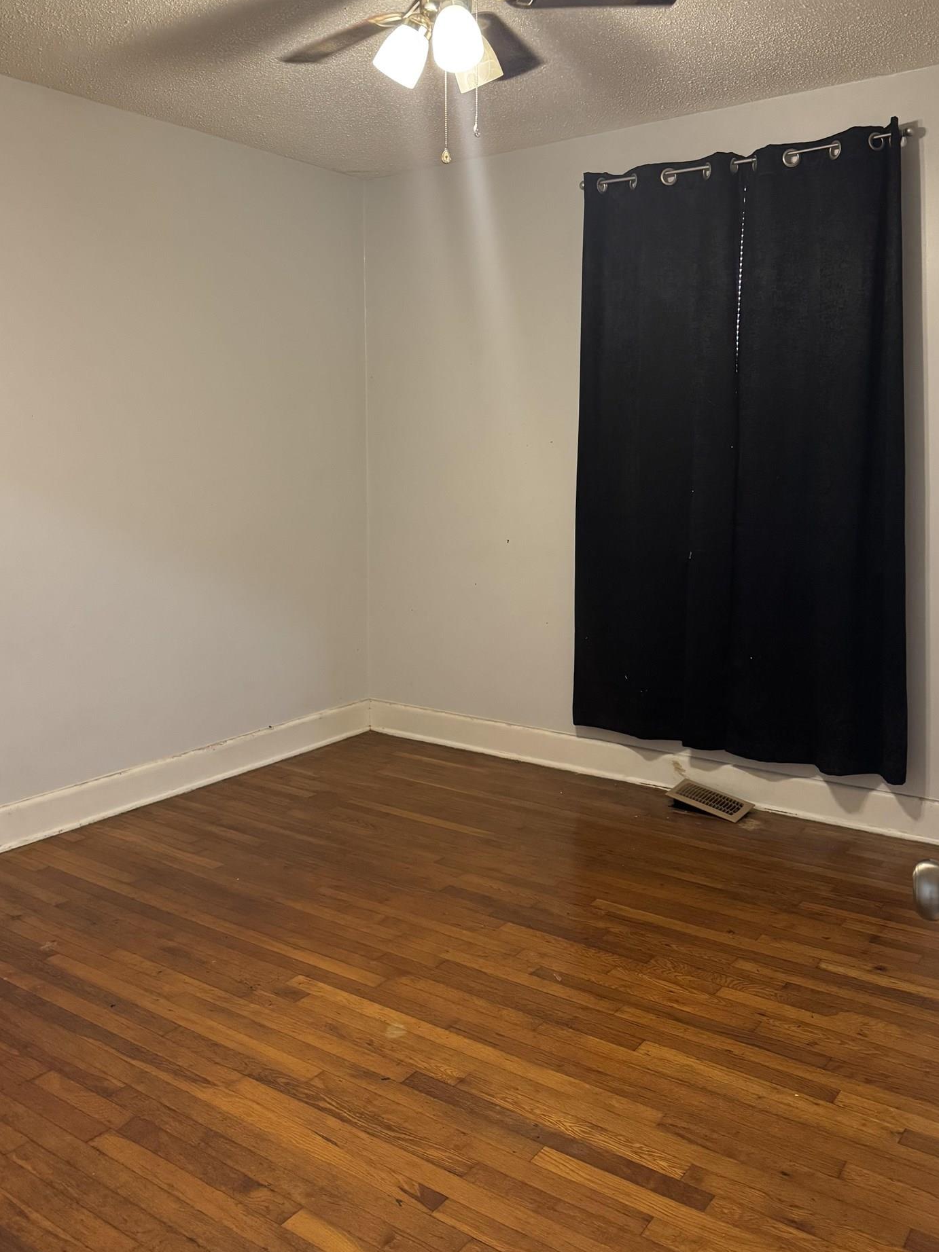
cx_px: 434
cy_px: 540
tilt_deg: -4.4
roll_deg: +0.7
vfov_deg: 59.7
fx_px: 1085
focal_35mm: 30
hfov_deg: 46.8
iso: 640
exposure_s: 1/60
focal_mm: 6.76
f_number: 1.78
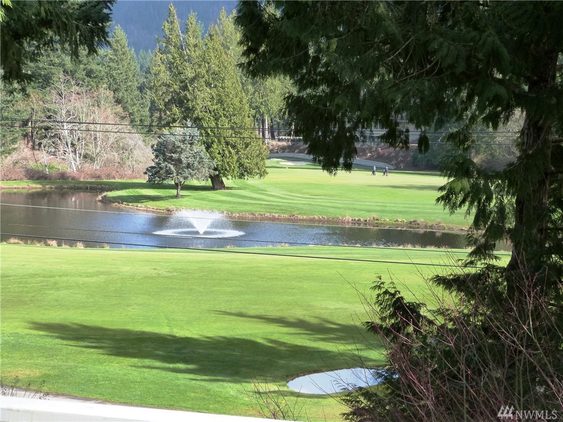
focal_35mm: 77
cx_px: 282
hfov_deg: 25.3
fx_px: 1252
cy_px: 211
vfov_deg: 19.1
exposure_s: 1/250
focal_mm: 13.8
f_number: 4
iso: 160
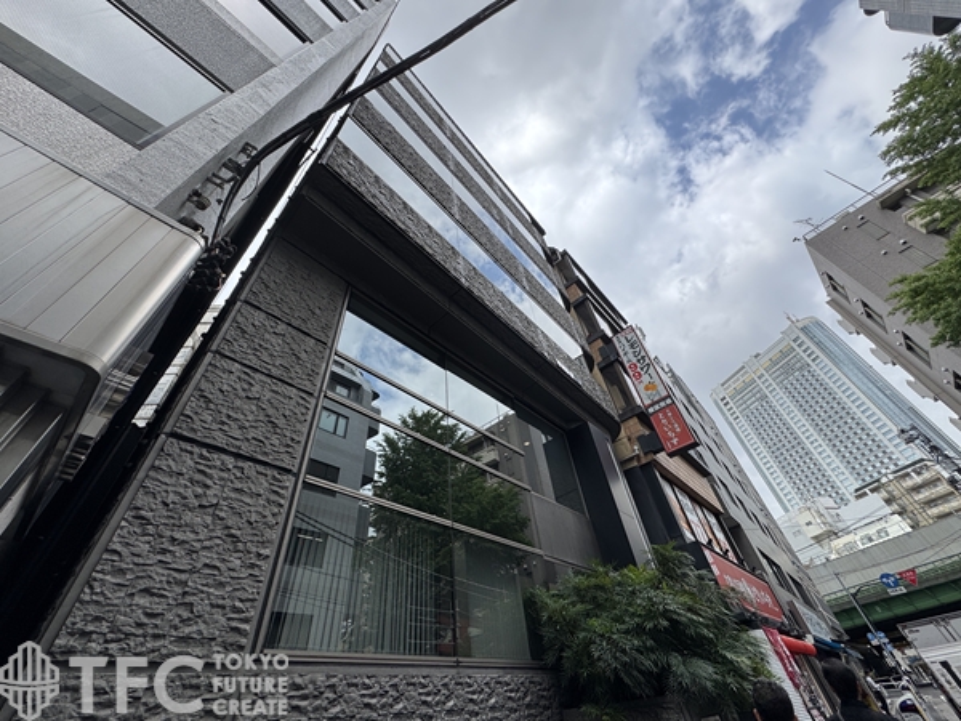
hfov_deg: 102.1
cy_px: 360
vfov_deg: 85.7
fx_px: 389
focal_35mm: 14
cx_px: 480
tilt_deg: +43.9
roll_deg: +7.0
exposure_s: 1/879
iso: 40
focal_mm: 2.22
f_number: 2.2
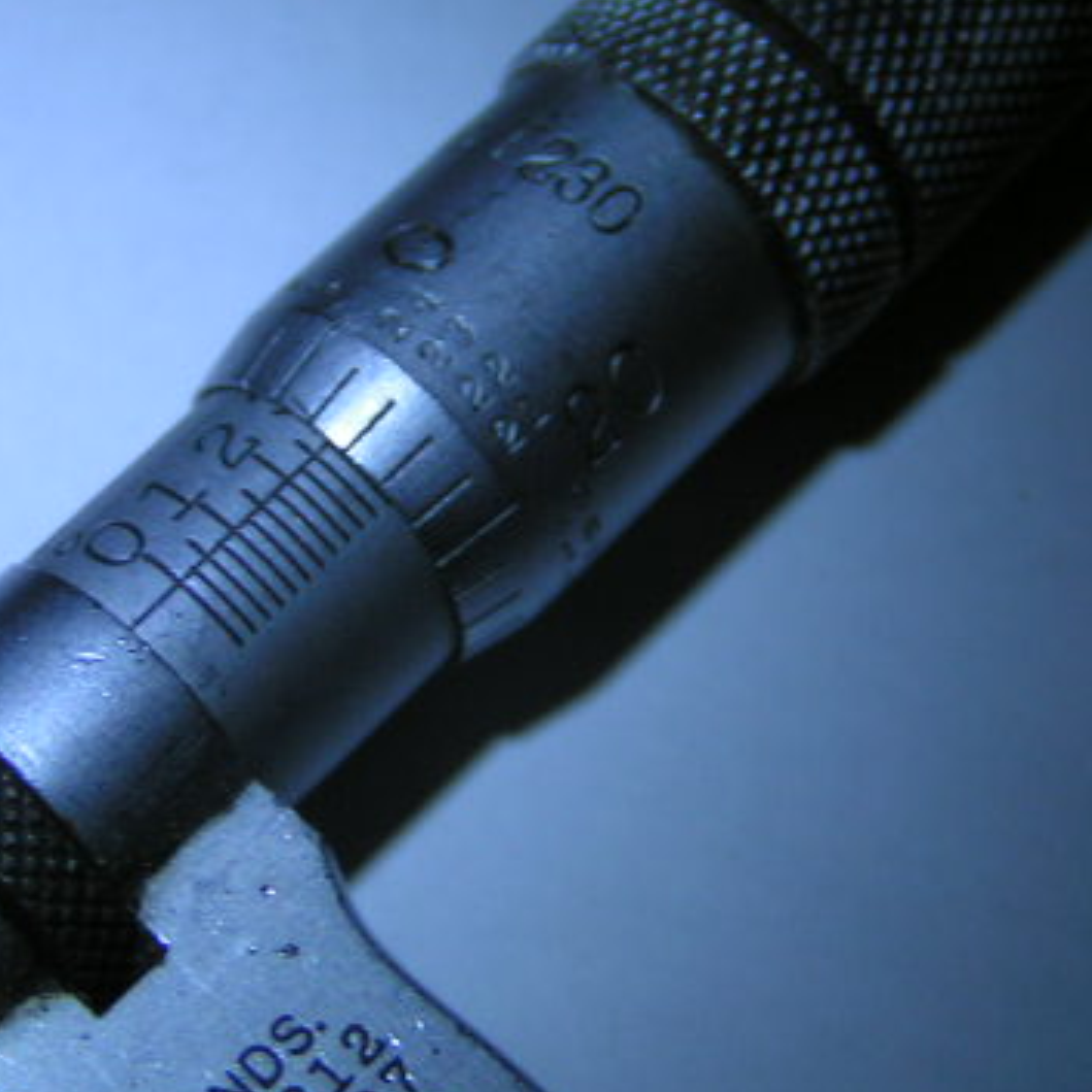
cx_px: 424
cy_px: 514
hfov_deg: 17.2
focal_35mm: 101
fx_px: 3605
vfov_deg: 17.2
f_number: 3.2
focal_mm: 9.7
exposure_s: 1/60
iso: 50
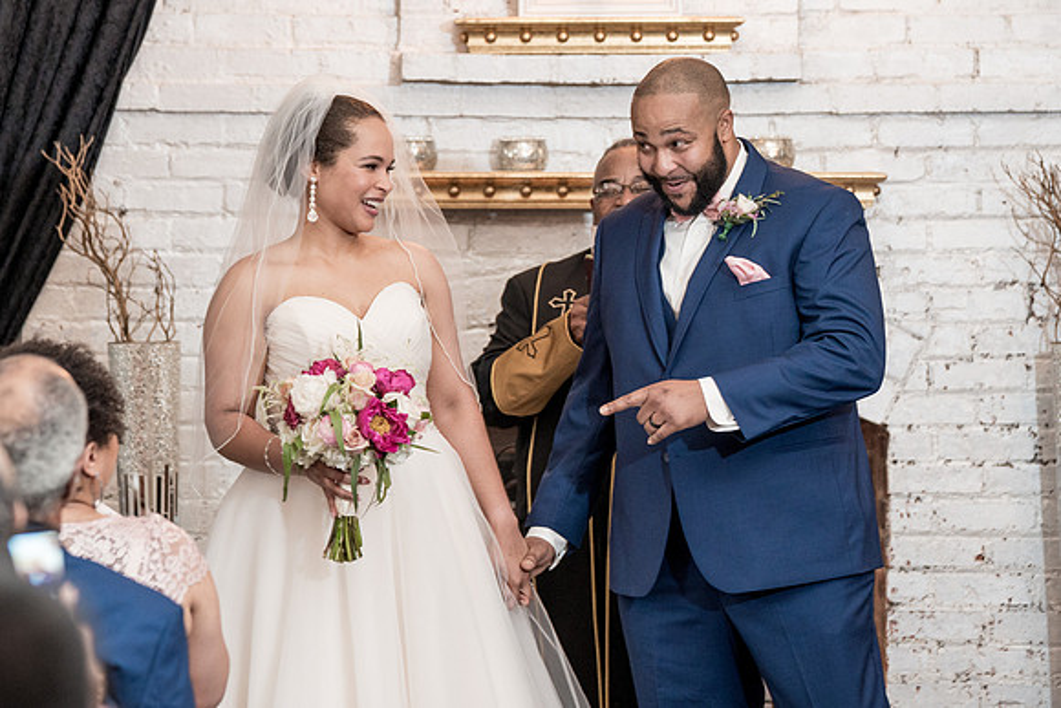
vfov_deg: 7.8
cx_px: 479
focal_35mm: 177
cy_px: 283
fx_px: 5212
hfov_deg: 11.6
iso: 2000
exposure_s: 1/100
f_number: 4
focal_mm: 142
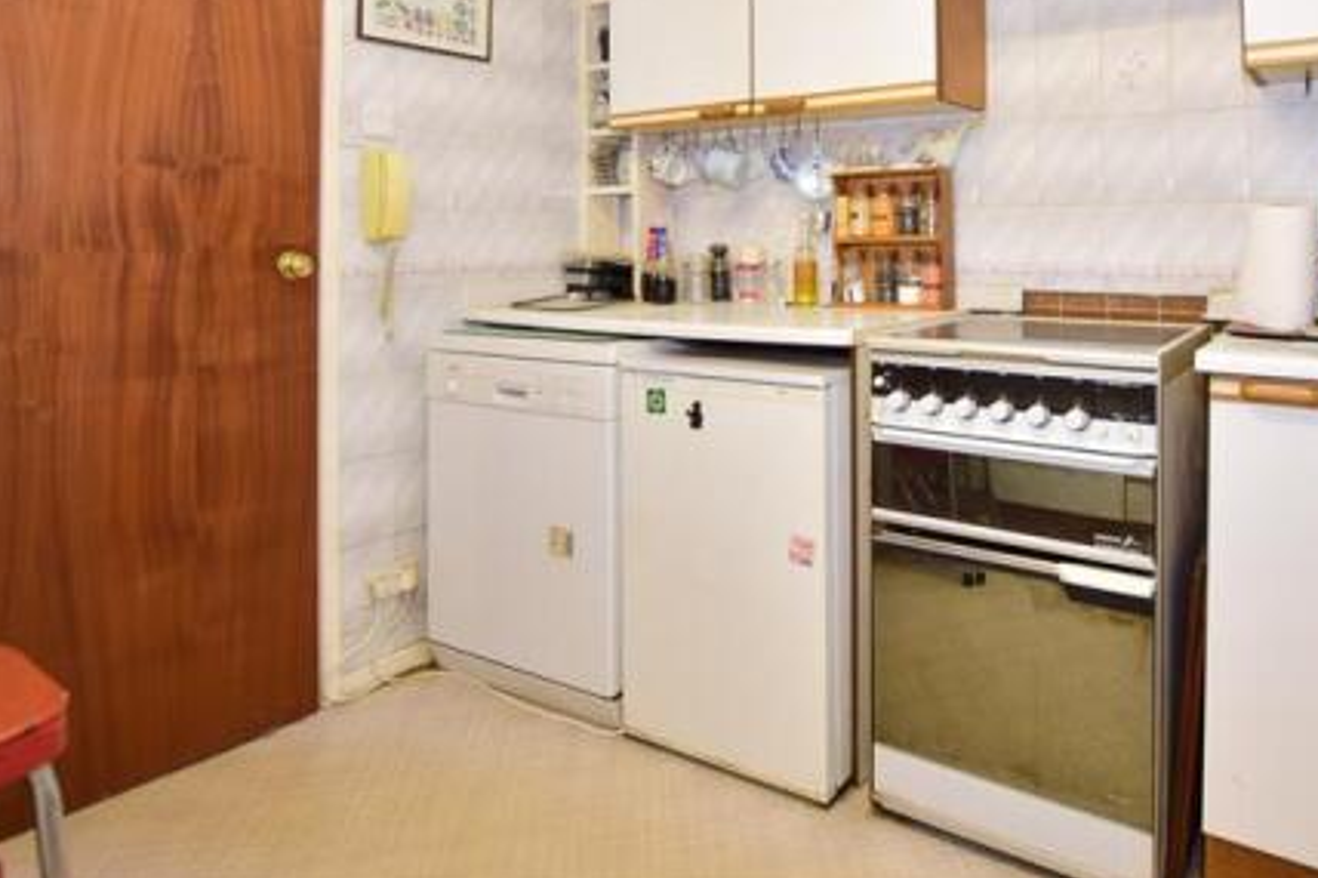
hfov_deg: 75.3
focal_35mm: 23
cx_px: 788
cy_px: 211
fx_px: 842
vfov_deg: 52.5
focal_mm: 10
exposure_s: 1/15
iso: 400
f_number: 5.6
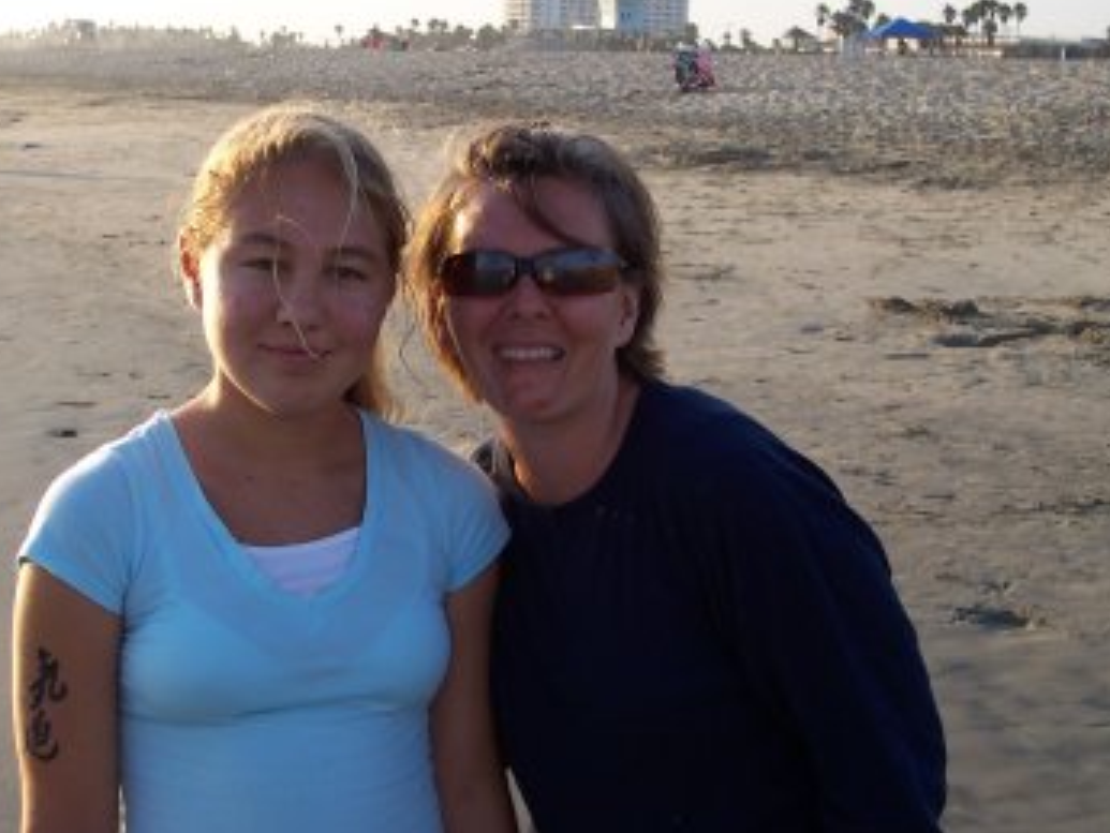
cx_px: 489
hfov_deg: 29.4
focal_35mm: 66
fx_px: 2117
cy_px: 367
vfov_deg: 22.3
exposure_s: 1/350
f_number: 3.4
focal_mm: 8.6
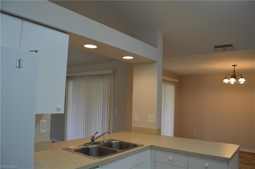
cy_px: 84
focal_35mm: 27
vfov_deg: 47.8
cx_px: 128
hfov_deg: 67.4
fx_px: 191
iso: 400
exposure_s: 1/80
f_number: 4.5
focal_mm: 18
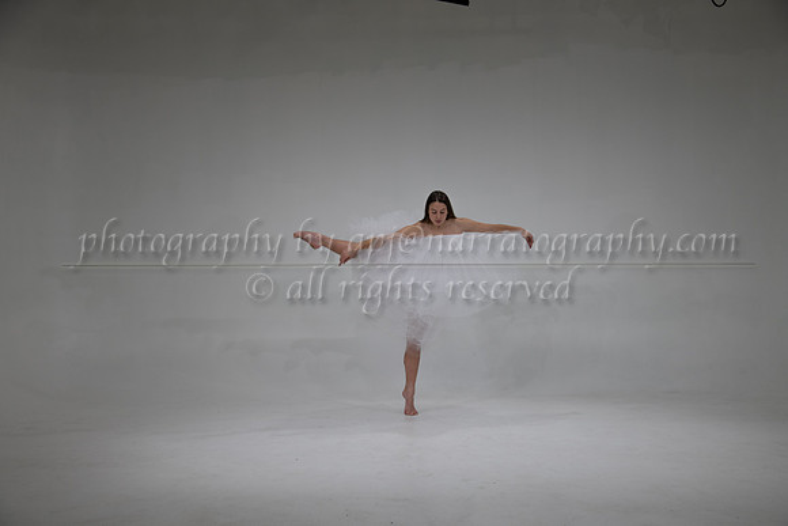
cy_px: 263
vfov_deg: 28.1
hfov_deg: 41.1
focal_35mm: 48
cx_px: 394
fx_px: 1051
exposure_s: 1/500
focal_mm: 48
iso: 400
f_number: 5.6
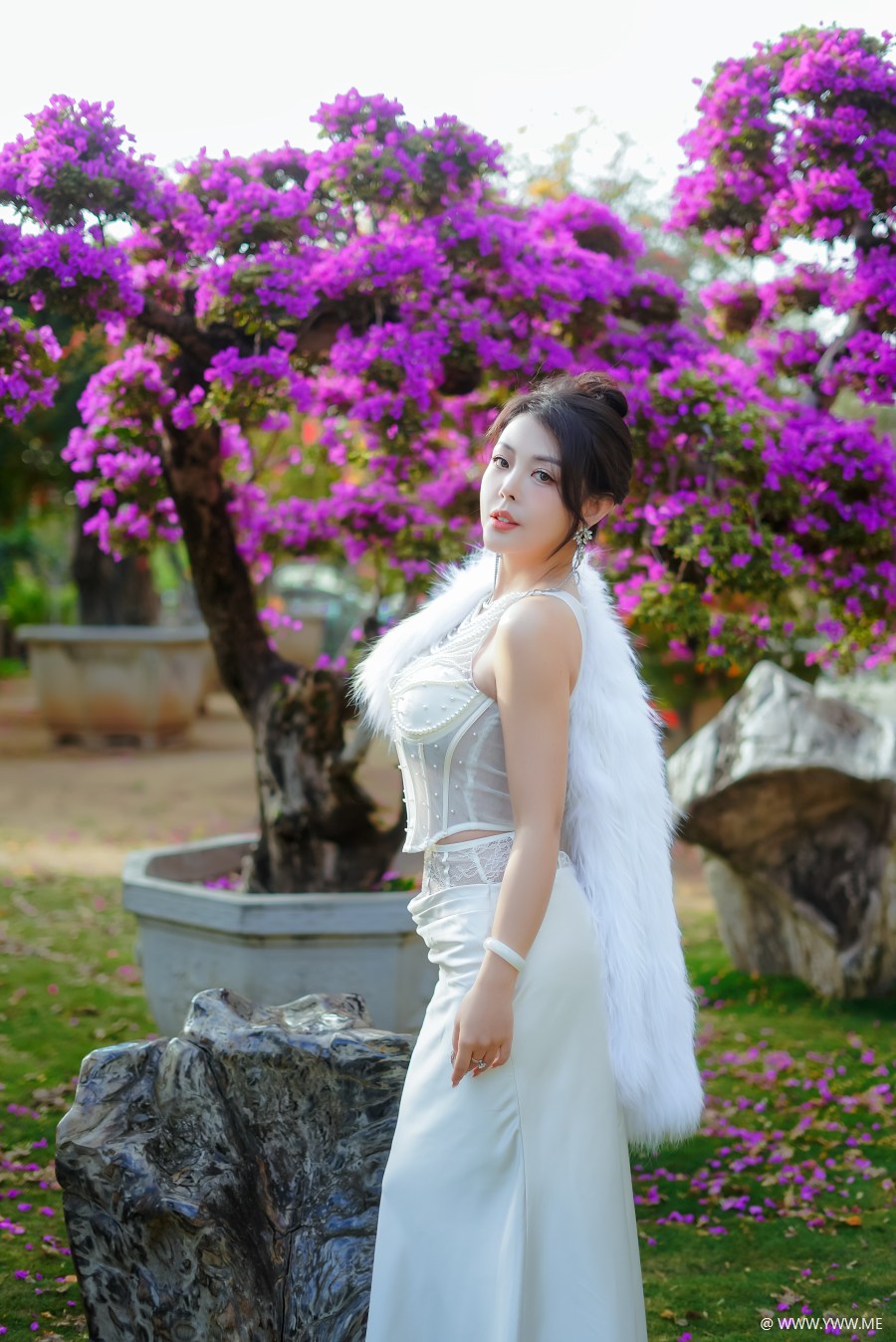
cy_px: 671
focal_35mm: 50
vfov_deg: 39.6
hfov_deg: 27.0
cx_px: 448
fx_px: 1865
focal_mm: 50
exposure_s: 1/640
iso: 100
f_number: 2
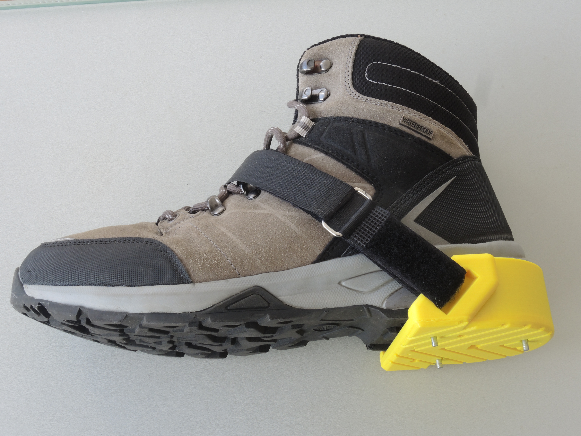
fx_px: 839
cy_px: 218
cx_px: 290
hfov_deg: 38.2
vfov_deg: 29.1
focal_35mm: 50
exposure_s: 1/50
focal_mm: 11
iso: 220
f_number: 8
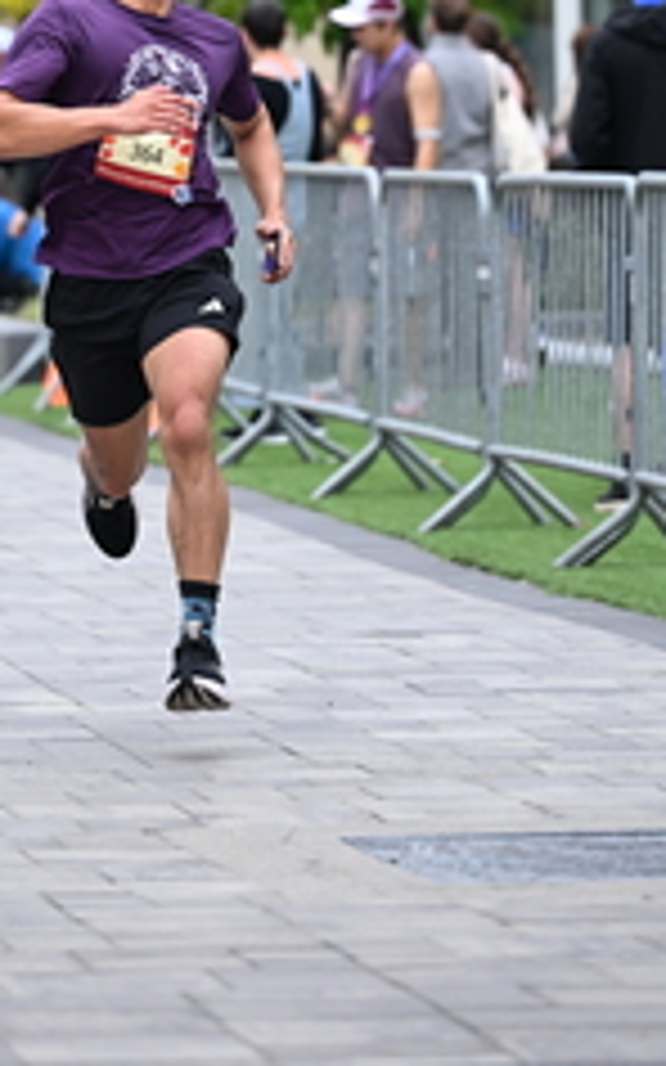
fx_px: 8253
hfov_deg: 4.6
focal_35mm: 284
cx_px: 155
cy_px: -9
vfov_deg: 7.4
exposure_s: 1/2000
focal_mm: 120
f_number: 2.8
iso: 640
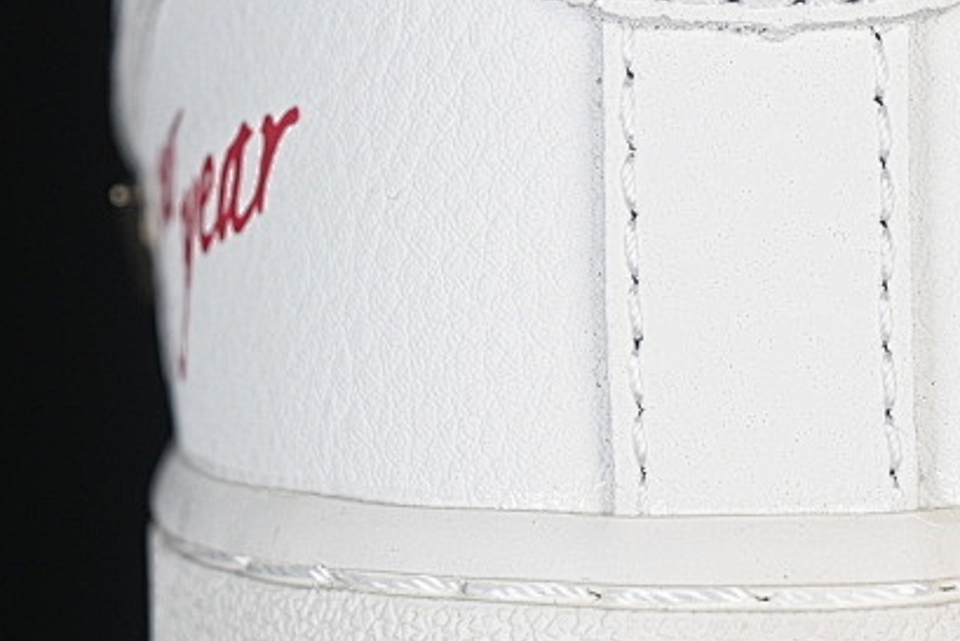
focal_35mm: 198
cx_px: 728
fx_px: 5282
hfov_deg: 10.4
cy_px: 183
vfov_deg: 6.9
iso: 160
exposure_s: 1/80
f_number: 7.1
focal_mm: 50
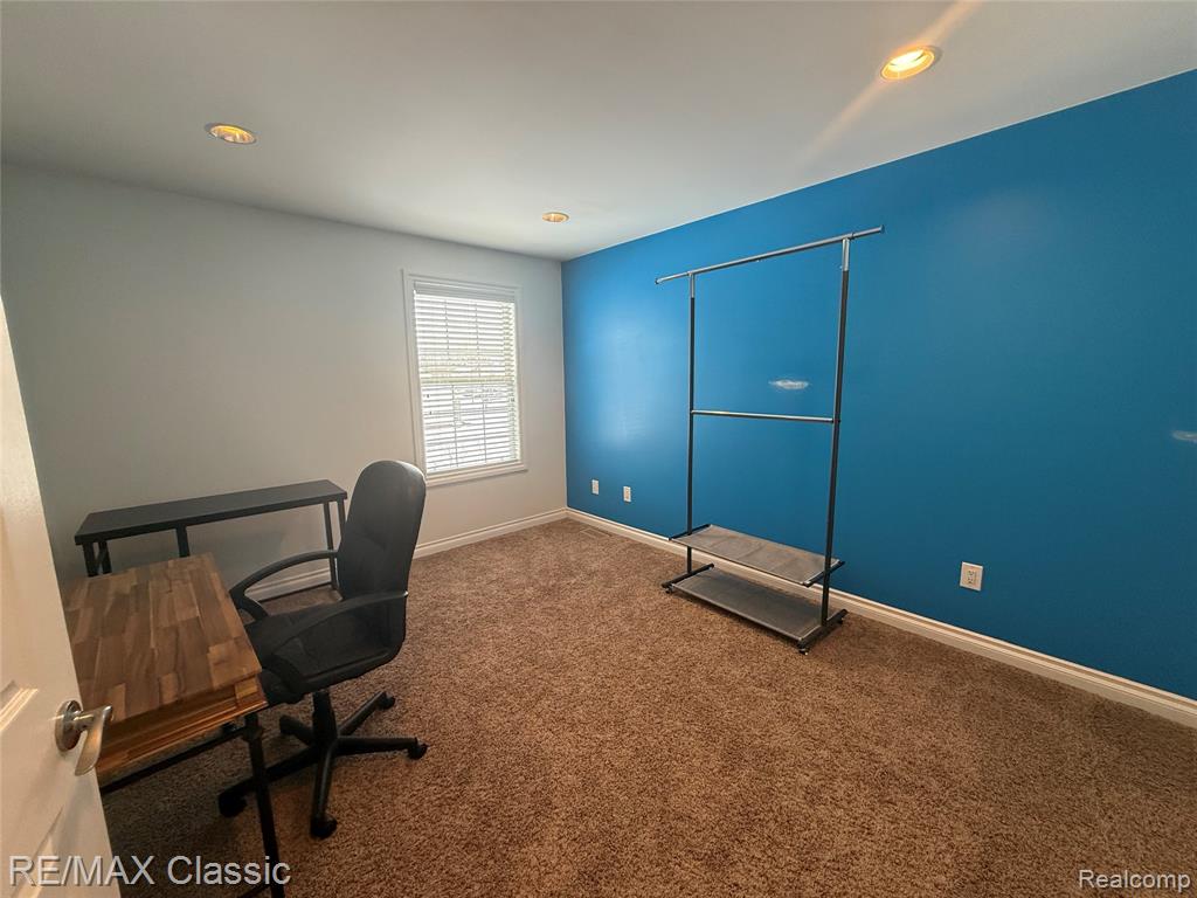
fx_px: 484
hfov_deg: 102.1
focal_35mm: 14
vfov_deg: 85.7
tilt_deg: -7.8
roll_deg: +1.8
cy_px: 449
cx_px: 598
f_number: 2.2
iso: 200
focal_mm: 2.22
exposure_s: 1/120
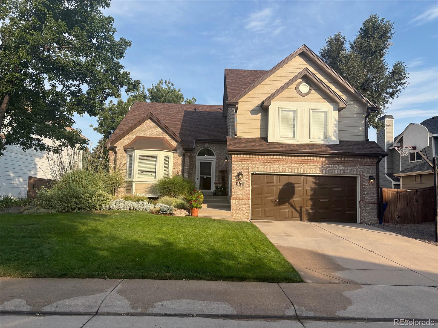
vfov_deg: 53.1
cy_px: 164
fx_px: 329
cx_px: 219
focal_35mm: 26
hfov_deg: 67.3
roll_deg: -0.7
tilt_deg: +5.6
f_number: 1.6
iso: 50
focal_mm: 5.96
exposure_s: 1/1799
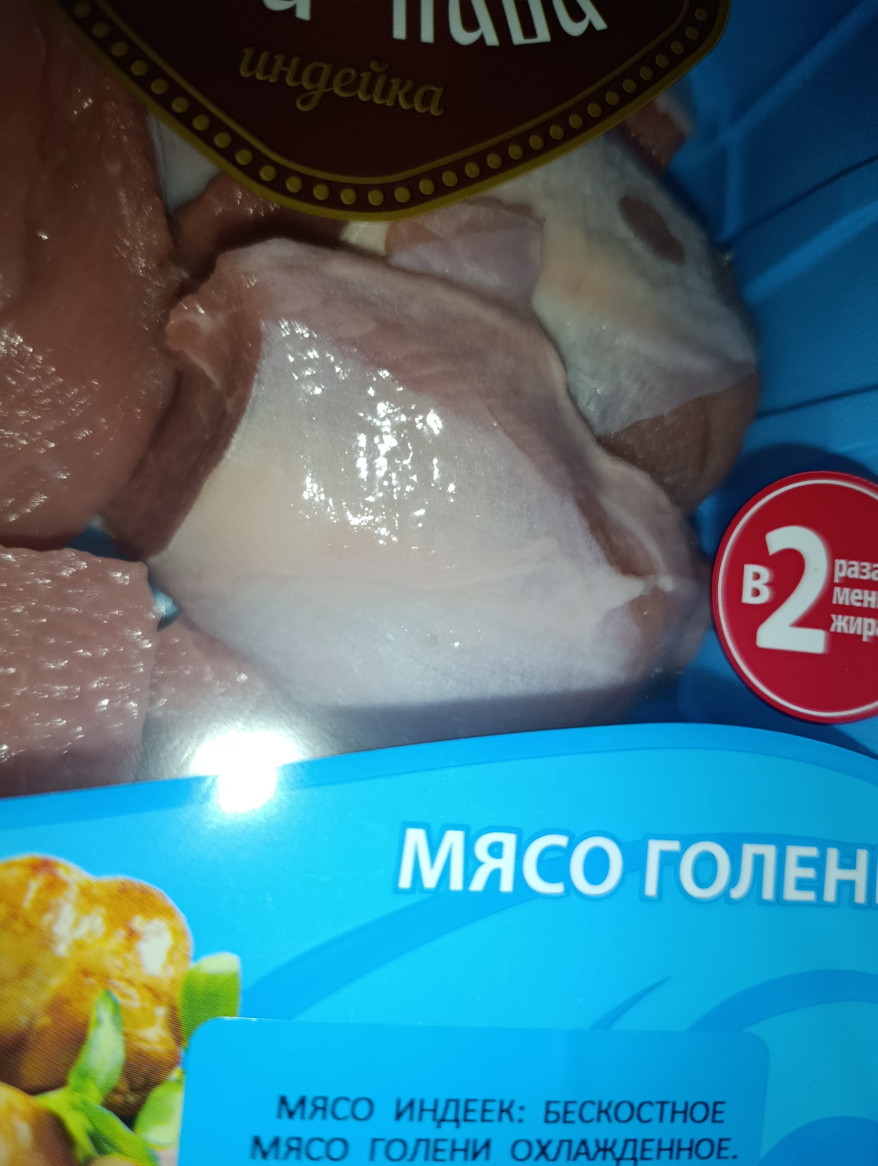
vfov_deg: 73.8
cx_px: 439
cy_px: 583
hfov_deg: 59.0
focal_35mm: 23
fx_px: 776
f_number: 1.65
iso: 355
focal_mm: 6.11
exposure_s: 1/100
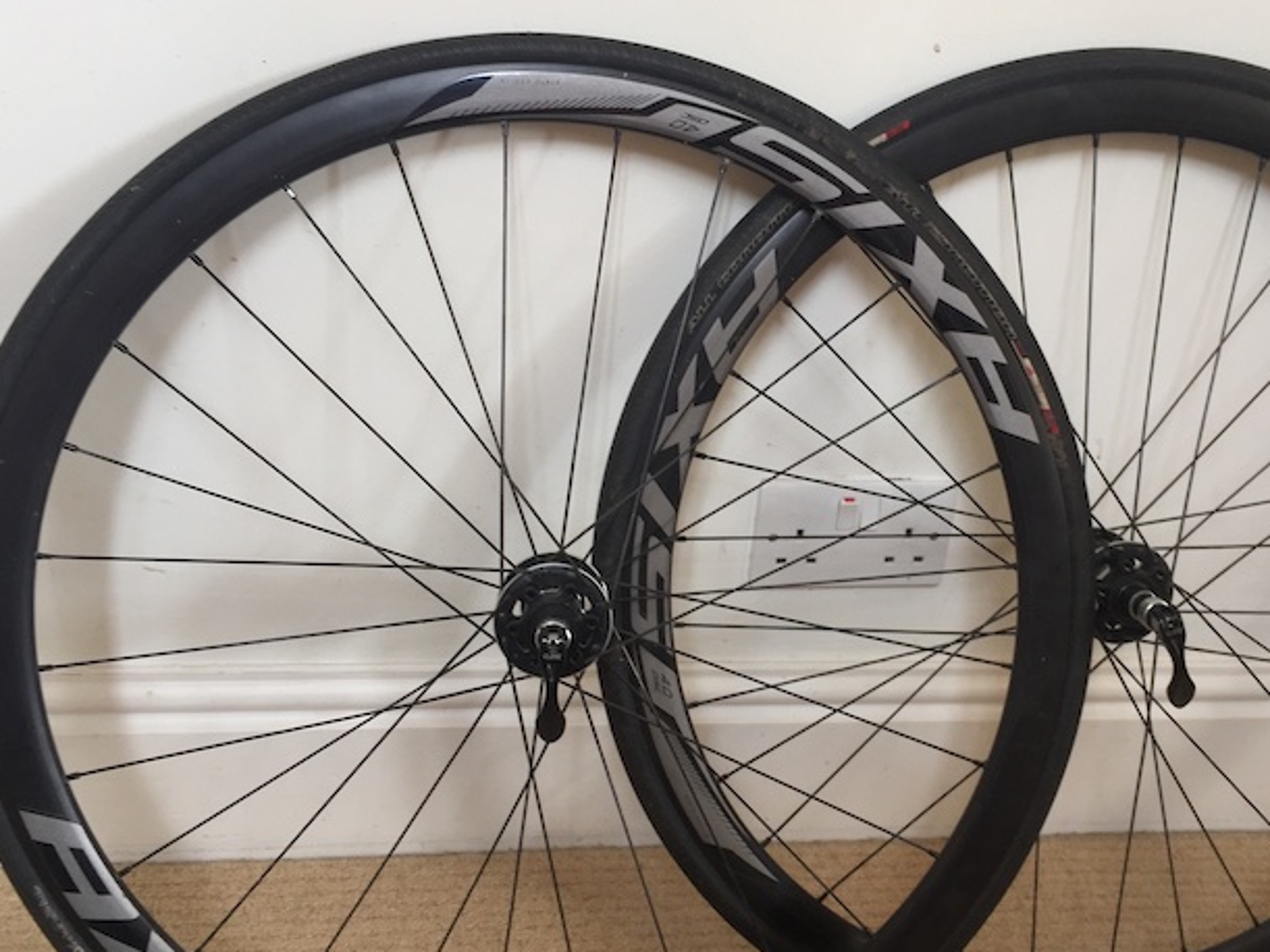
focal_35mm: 38
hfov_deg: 48.7
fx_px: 1394
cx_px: 750
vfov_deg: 37.7
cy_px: 524
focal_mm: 4.15
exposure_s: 1/50
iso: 32
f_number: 2.2
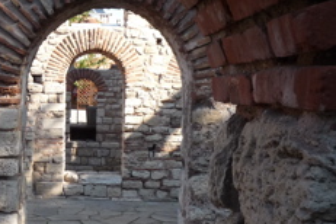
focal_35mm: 64
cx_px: 66
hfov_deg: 30.6
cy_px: 112
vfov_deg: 21.2
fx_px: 597
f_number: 3.3
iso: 100
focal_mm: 4.7
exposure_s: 1/320
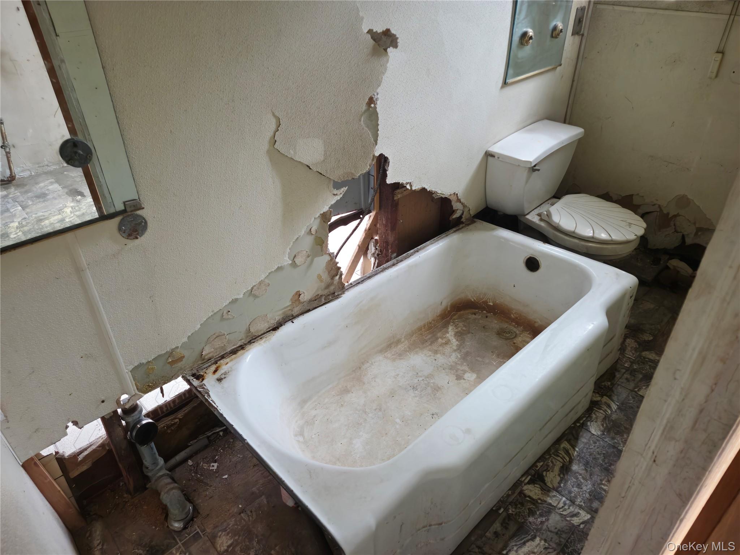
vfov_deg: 58.9
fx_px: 492
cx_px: 370
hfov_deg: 73.9
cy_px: 278
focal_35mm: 23
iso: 640
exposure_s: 1/40
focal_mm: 5.54
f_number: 1.8
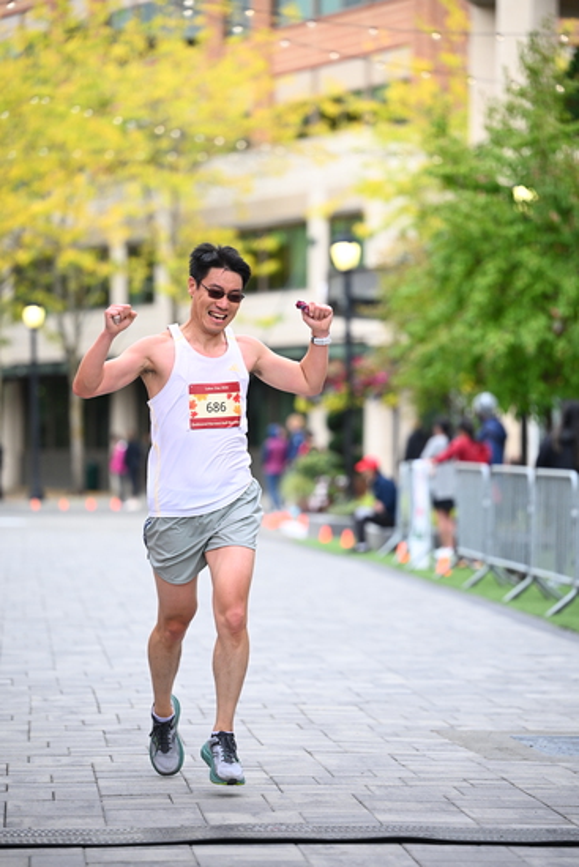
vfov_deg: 15.2
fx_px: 3255
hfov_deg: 10.2
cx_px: 290
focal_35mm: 135
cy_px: 434
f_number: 2.8
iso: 1000
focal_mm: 135
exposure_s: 1/1250
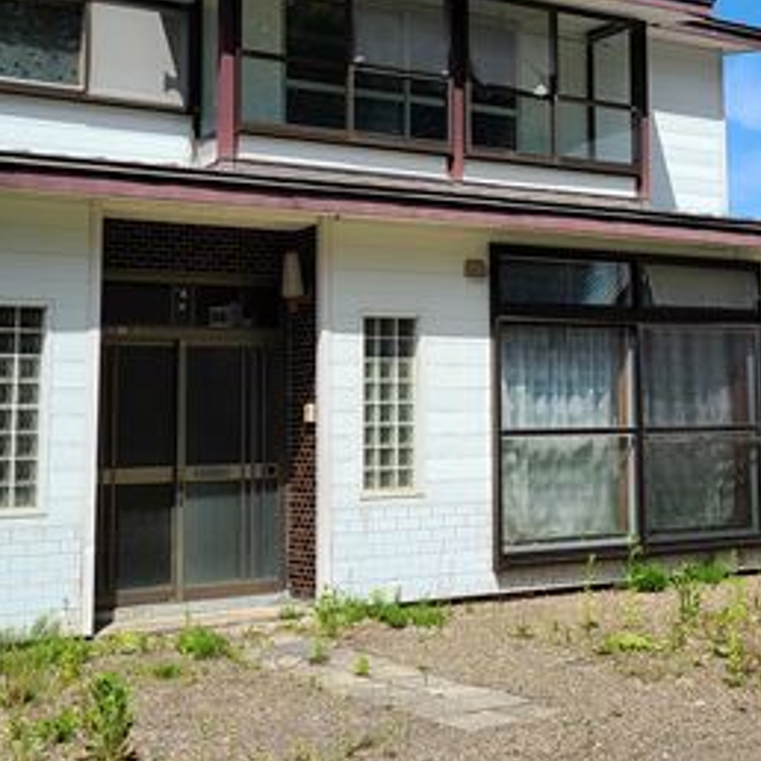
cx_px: 510
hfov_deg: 29.8
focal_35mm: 57
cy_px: 248
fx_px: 1418
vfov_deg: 29.8
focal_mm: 5.4
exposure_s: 1/2252
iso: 40
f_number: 1.8
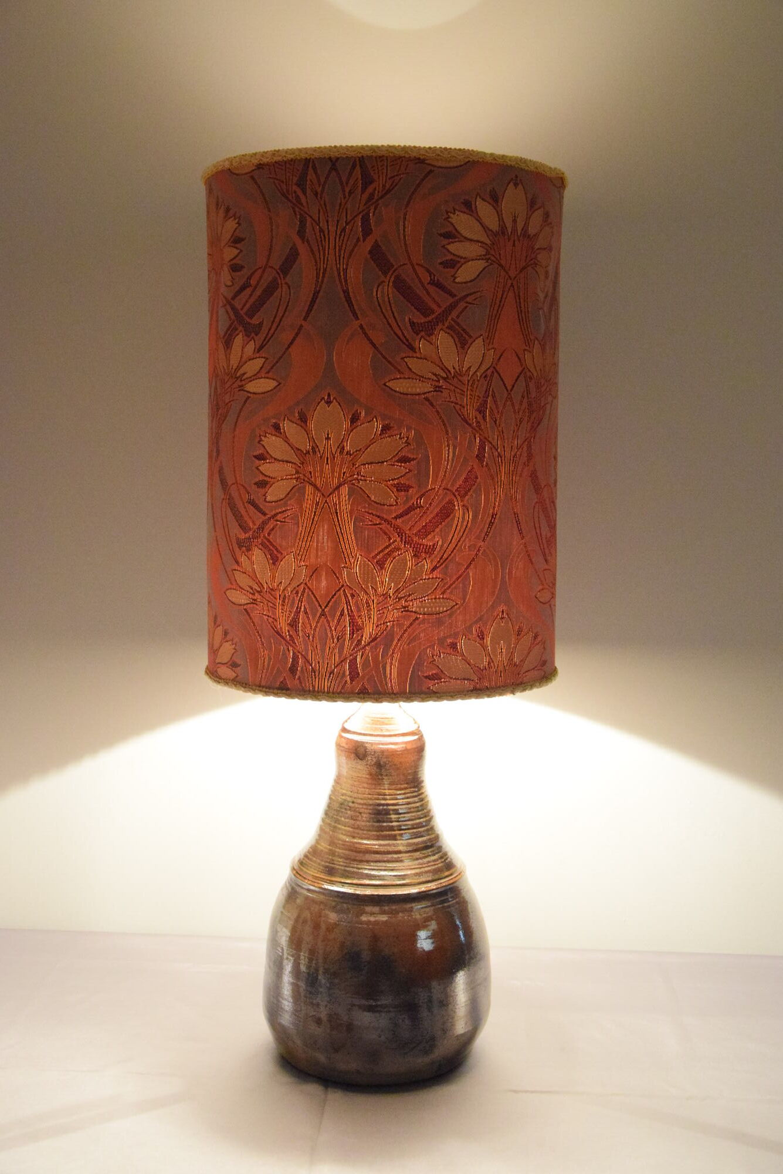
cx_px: 392
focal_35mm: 48
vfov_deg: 41.1
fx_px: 1565
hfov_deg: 28.1
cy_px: 587
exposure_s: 1/60
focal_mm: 32
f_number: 4.2
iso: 6400
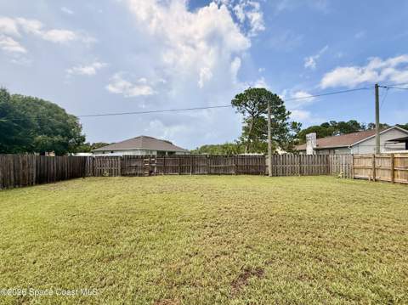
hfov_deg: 102.1
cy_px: 152
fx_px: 165
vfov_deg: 85.6
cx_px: 204
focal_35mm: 14
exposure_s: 1/2092
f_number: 2.2
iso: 50
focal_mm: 2.22
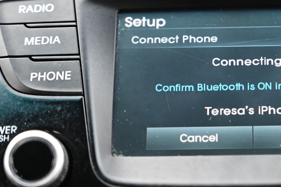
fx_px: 936
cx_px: 248
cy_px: 71
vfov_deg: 11.4
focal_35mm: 120
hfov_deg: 16.9
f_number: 4
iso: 720
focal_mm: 67
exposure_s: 1/125
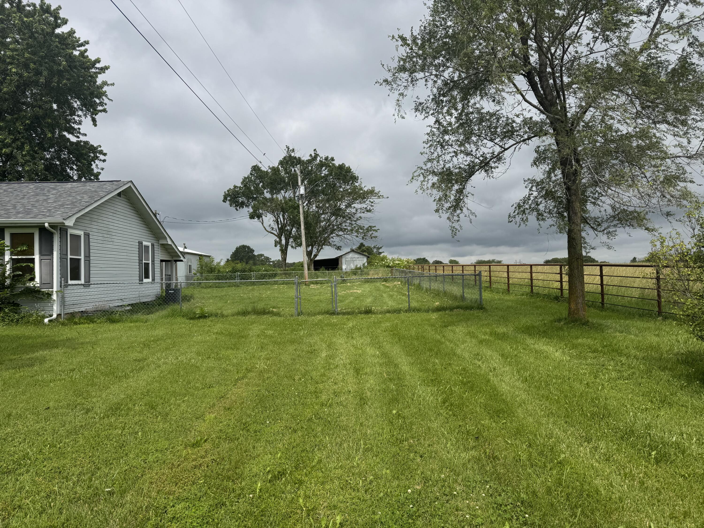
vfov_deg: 56.8
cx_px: 352
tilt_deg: +0.6
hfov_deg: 71.6
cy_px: 264
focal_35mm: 24
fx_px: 488
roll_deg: +1.0
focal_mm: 6.76
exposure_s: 1/5814
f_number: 1.78
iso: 80
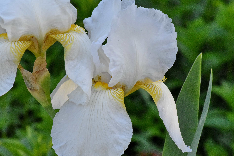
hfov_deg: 8.2
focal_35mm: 251
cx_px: 110
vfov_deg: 5.5
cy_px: 83
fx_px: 1628
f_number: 18
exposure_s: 1/250
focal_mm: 155
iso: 3200
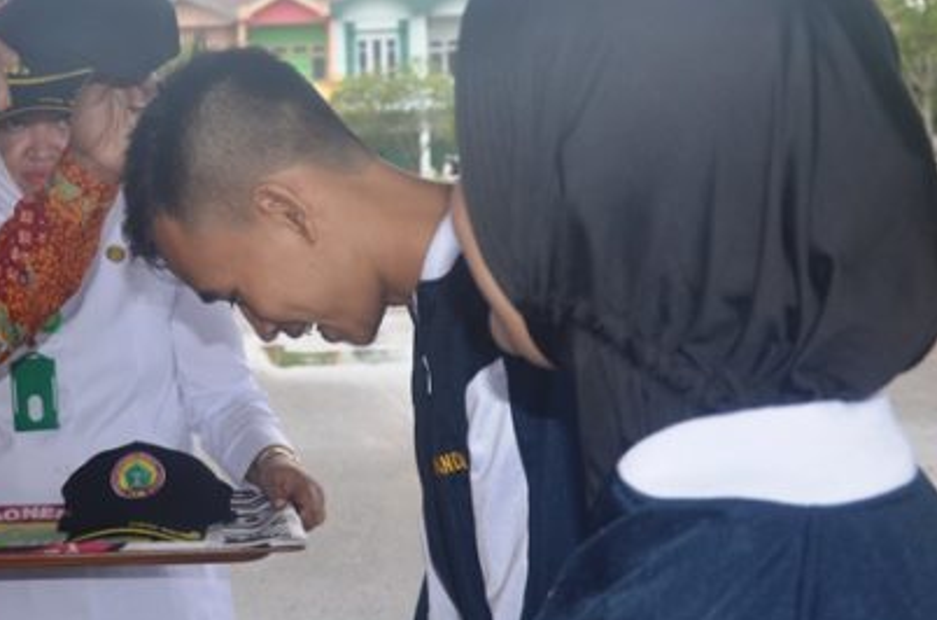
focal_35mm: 68
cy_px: 352
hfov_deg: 29.1
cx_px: 190
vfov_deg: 19.9
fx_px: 1766
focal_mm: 26
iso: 125
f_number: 4
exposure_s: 1/250
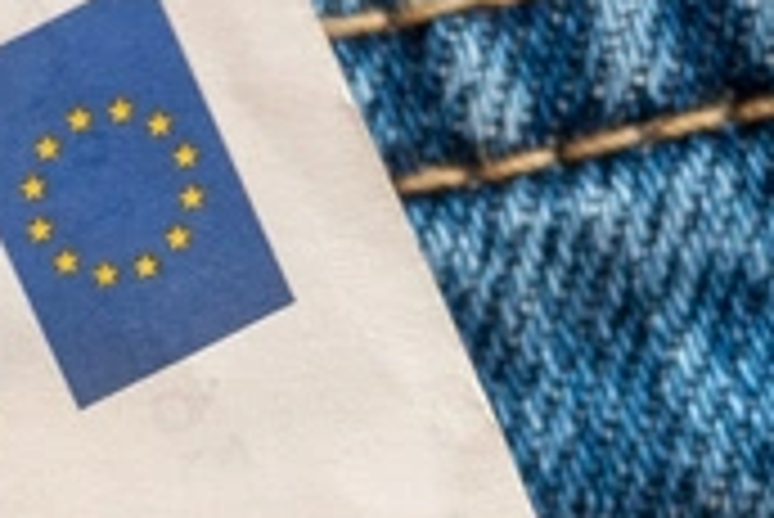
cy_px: 1221
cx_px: -567
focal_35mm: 235
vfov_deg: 5.7
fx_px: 5062
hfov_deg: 8.4
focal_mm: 22.5
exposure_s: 1/40
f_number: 4
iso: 160
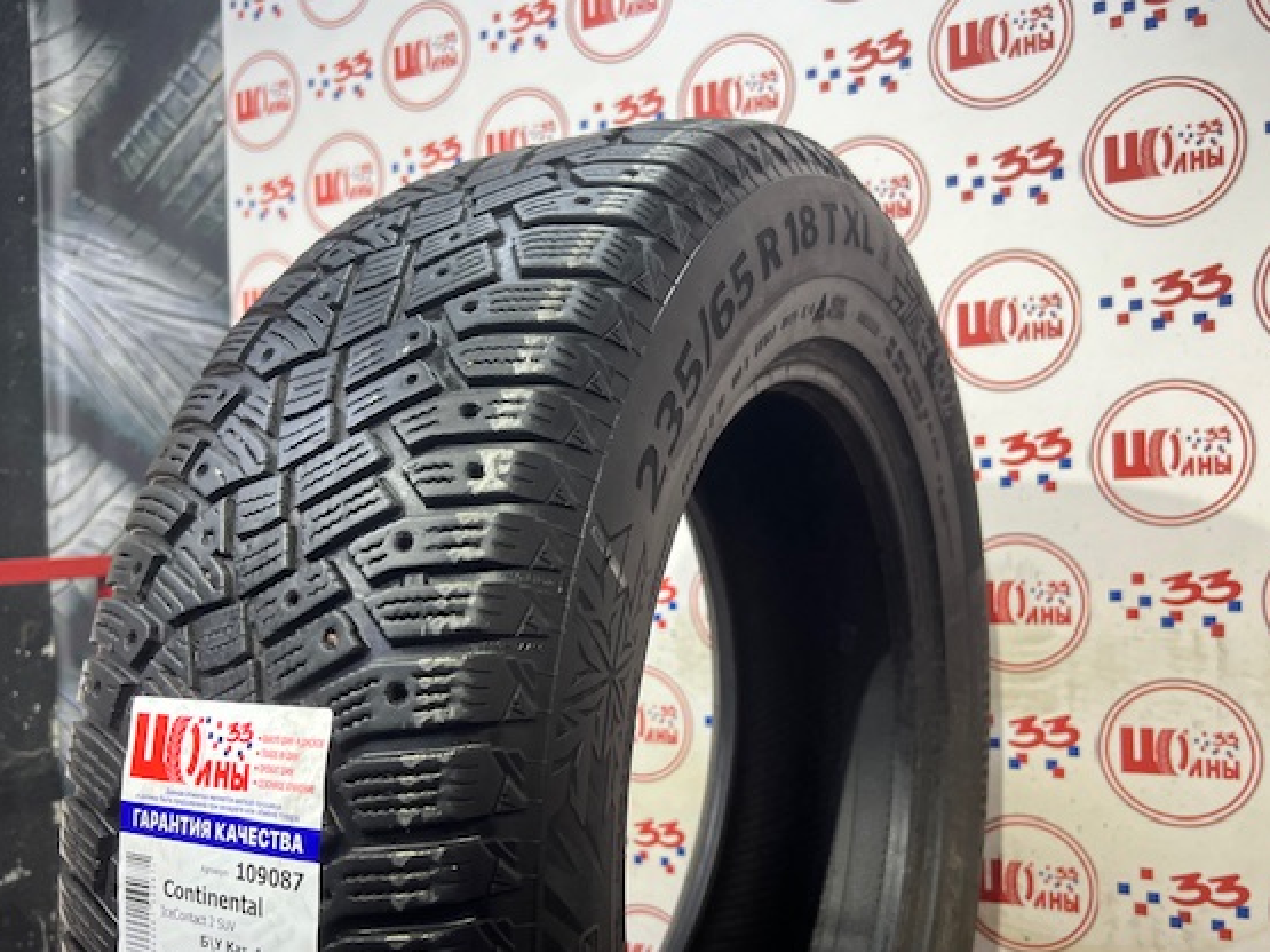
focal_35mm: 30
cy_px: 540
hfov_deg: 59.9
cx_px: 606
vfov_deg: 46.7
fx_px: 1100
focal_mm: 5.7
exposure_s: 1/100
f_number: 1.5
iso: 80
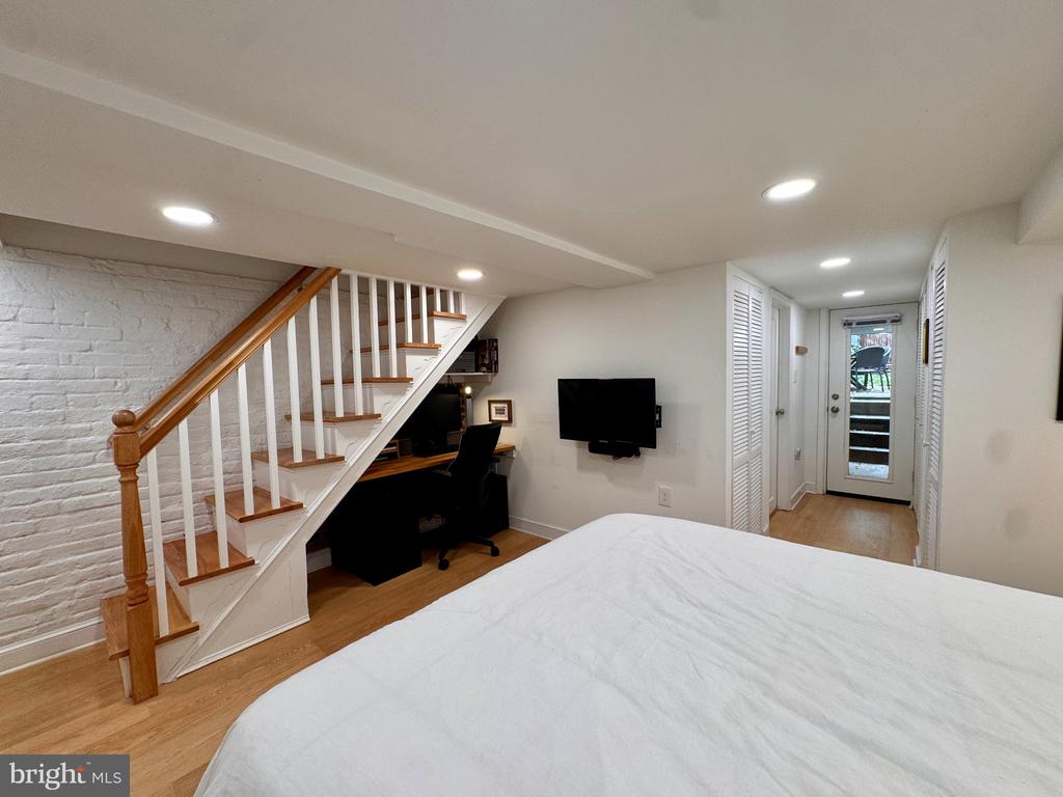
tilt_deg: -3.3
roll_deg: +1.5
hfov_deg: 102.1
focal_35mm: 14
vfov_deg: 85.7
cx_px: 532
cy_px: 398
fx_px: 430
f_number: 2.2
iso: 125
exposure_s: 1/120
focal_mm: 2.22
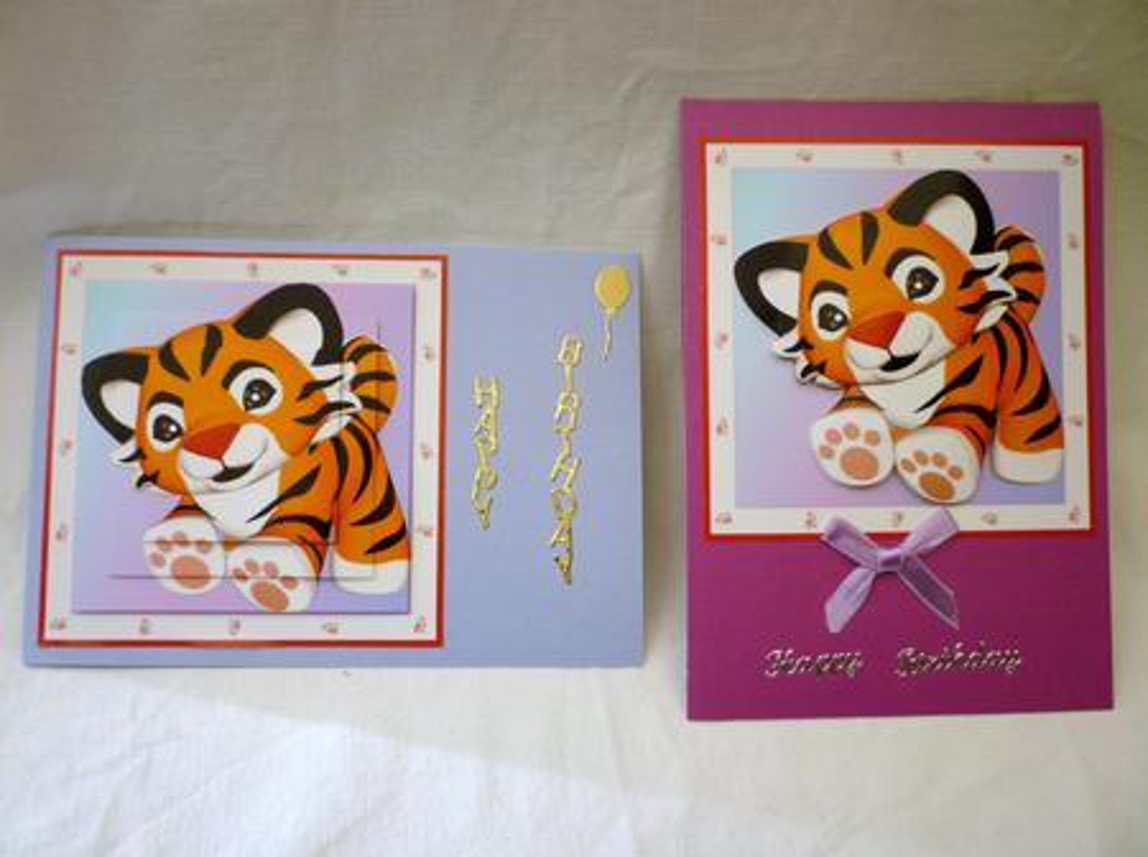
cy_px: 428
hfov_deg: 61.7
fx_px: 960
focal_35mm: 29
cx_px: 574
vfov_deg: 48.1
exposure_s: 1/125
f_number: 3.3
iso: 80
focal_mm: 5.2
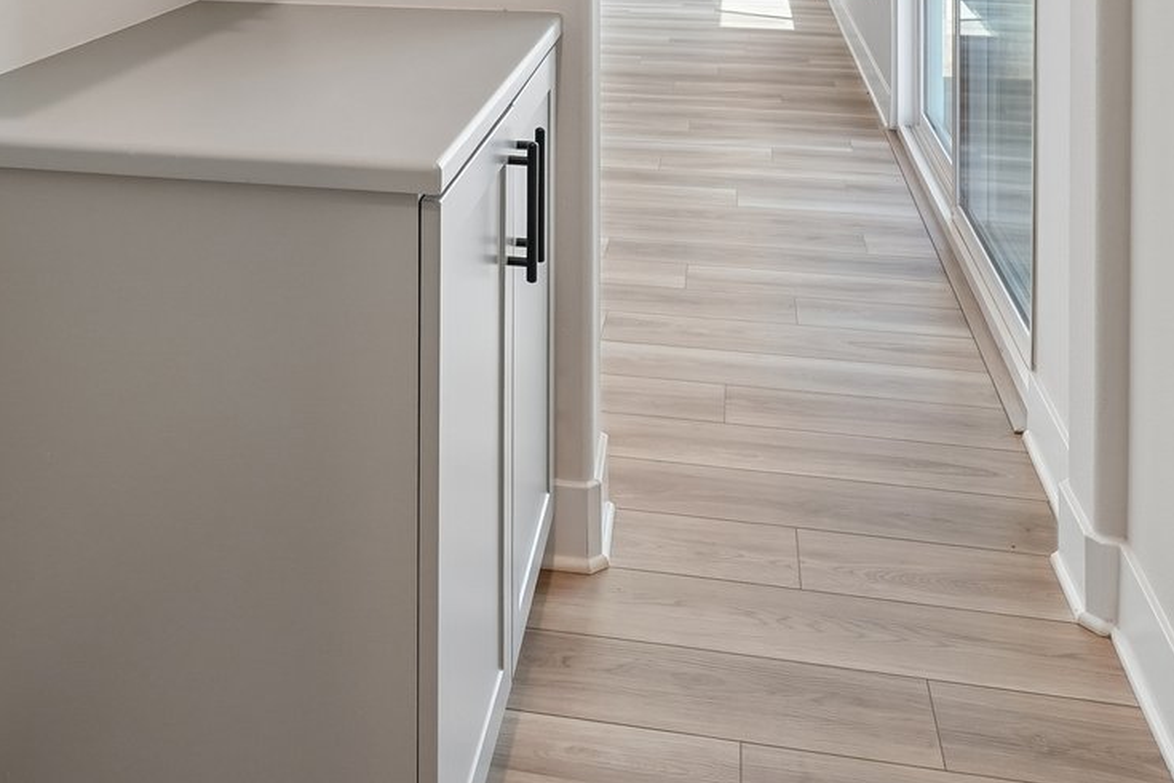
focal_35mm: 39
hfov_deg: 49.4
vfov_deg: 29.4
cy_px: -157
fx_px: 1272
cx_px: 495
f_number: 8
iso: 400
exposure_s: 1/25
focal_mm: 14
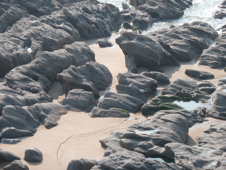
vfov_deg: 8.8
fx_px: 1103
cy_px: 85
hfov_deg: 11.7
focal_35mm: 169
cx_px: 113
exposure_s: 1/250
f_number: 4.5
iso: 80
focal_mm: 27.8
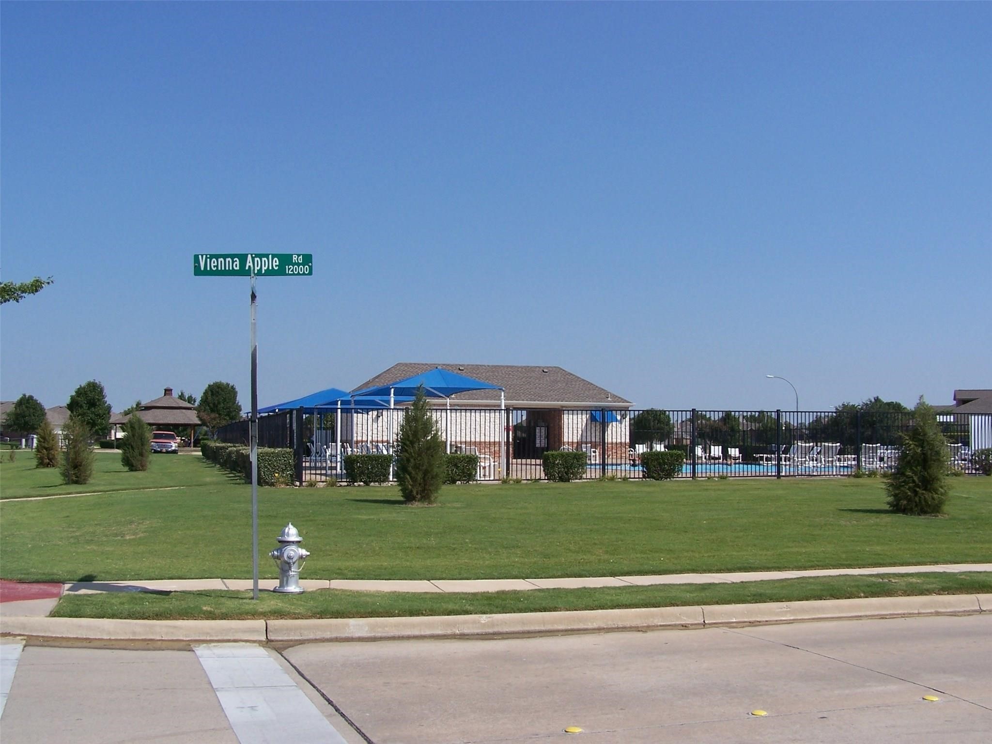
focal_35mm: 38
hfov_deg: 49.0
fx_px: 1089
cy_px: 372
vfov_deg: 37.7
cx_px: 496
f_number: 5.6
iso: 80
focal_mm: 6.3
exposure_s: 1/500
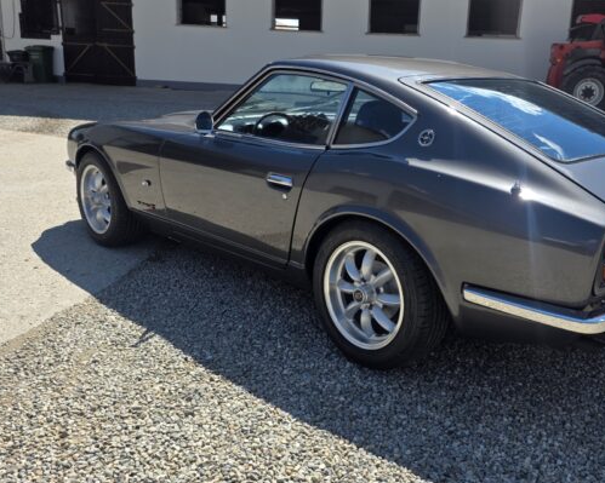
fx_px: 644
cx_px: 349
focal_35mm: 36
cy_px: 226
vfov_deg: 41.1
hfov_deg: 50.1
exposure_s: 1/4539
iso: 80
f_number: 1.7
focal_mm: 6.25
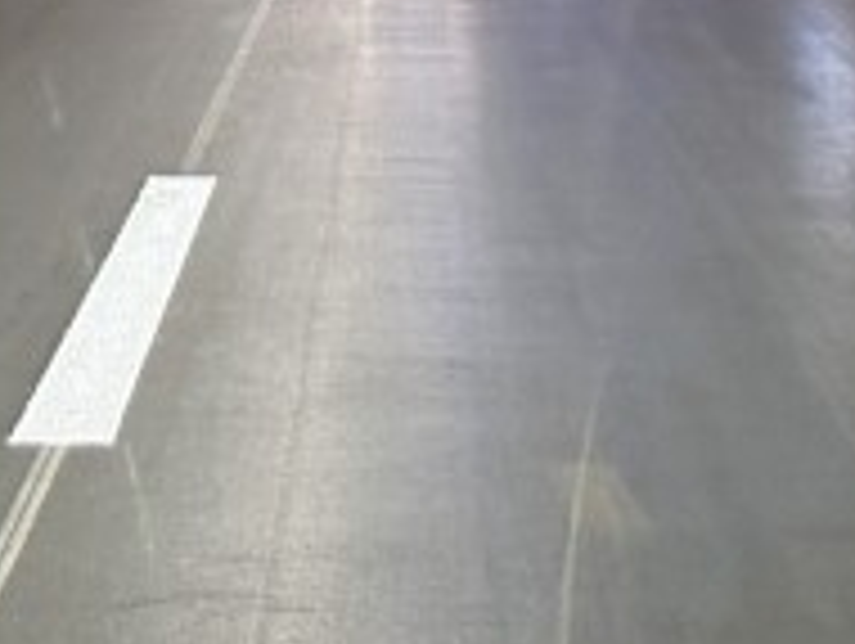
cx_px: 187
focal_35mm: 234
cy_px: -671
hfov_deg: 8.4
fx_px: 5787
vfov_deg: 6.2
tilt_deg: +2.9
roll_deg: +1.5
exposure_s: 1/31
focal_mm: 5.96
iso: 250
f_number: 1.6
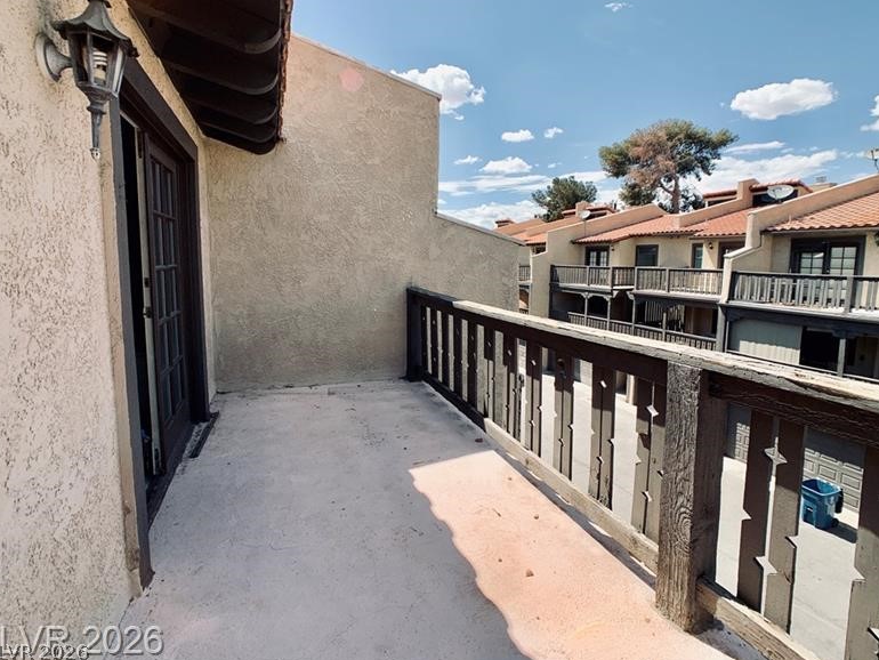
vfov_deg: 51.4
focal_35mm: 27
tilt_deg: -5.1
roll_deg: -1.4
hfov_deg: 65.3
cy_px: 324
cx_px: 447
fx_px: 686
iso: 25
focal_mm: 4.25
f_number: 1.8
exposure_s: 1/1880
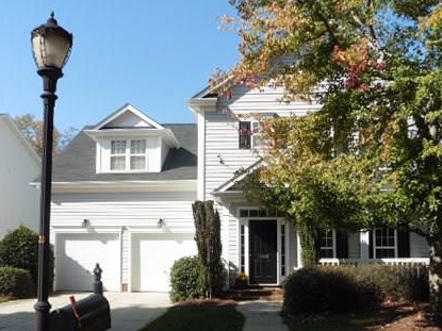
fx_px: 472
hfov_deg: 50.1
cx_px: 217
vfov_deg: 38.2
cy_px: 225
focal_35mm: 37
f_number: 4
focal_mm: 4.3
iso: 100
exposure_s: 1/640
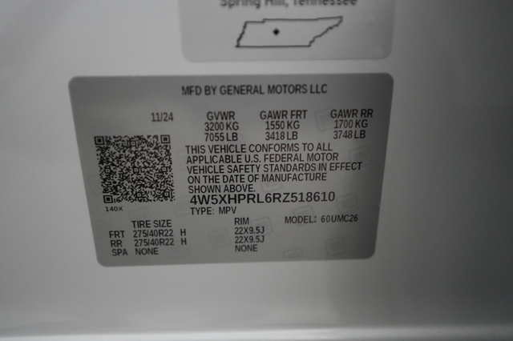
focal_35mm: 27
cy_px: 170
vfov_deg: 47.9
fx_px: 385
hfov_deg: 67.4
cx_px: 256
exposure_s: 1/160
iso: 6400
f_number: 2.8
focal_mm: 27
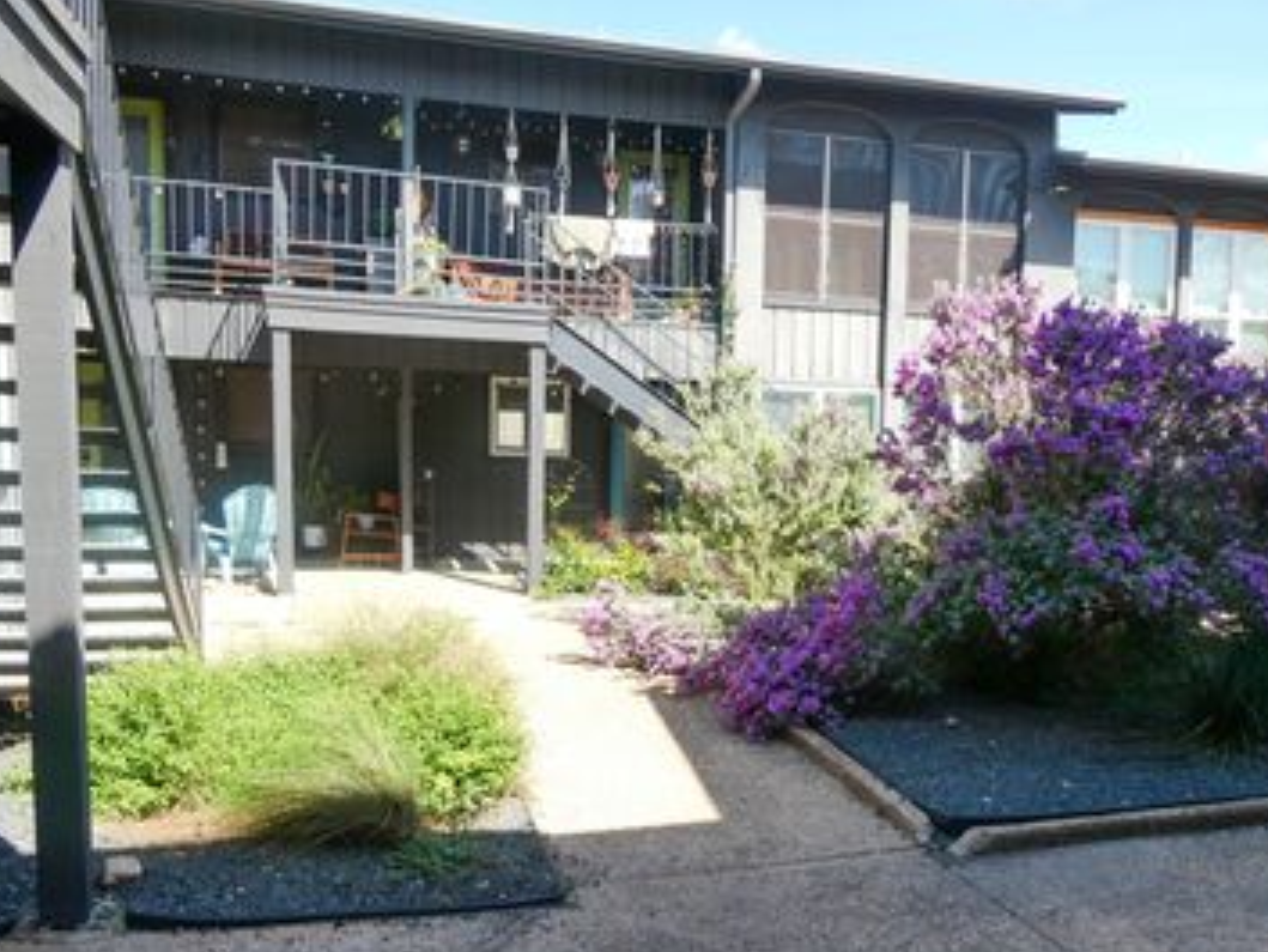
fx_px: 1246
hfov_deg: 53.4
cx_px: 783
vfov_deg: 41.6
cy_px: 580
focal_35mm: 34
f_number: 3.3
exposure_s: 1/320
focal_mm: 4.3
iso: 80
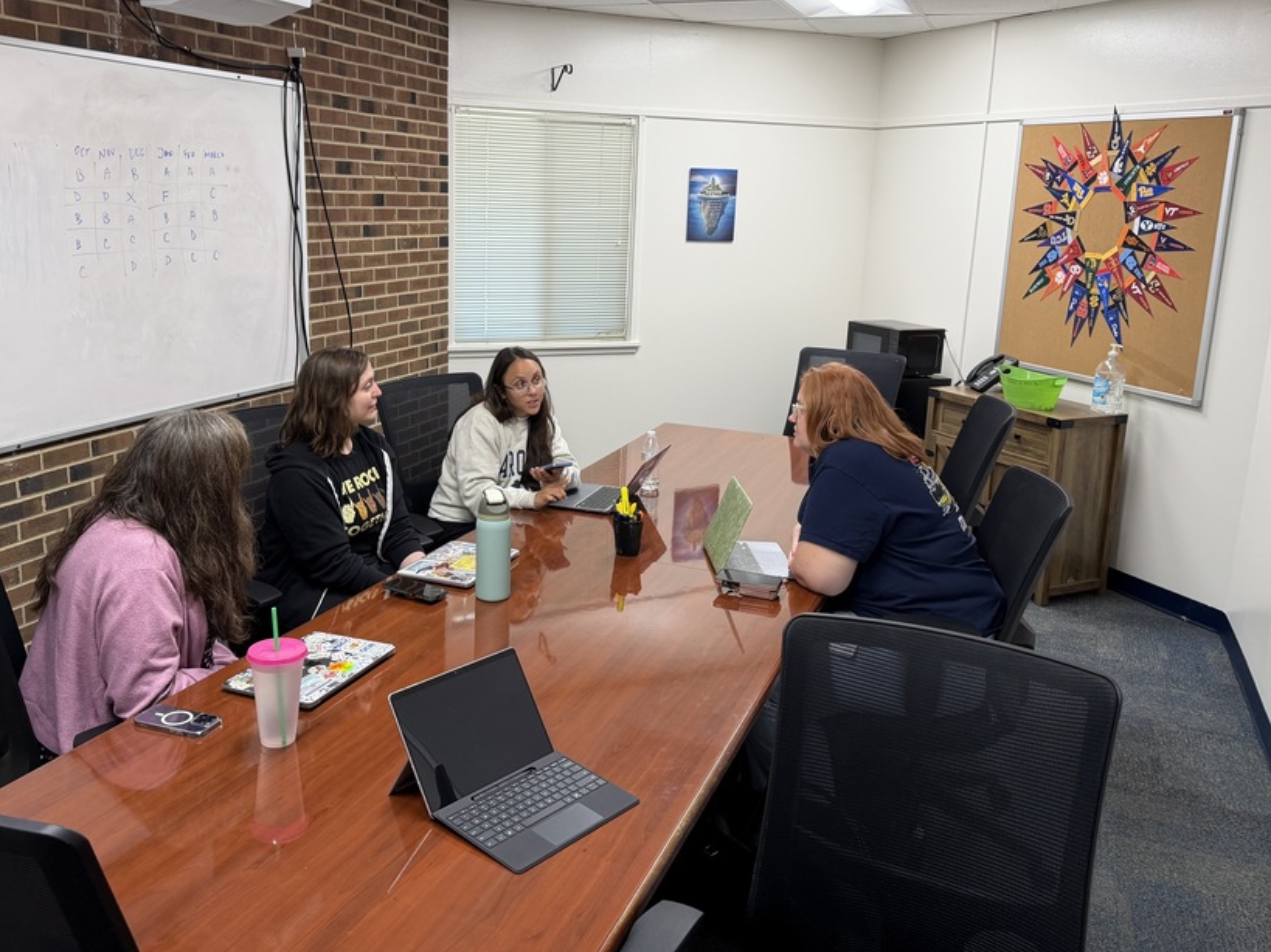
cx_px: 580
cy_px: 416
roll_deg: -1.9
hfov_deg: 59.9
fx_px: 1101
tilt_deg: -11.2
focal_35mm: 30
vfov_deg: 46.7
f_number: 1.78
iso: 160
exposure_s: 1/120
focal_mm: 6.76
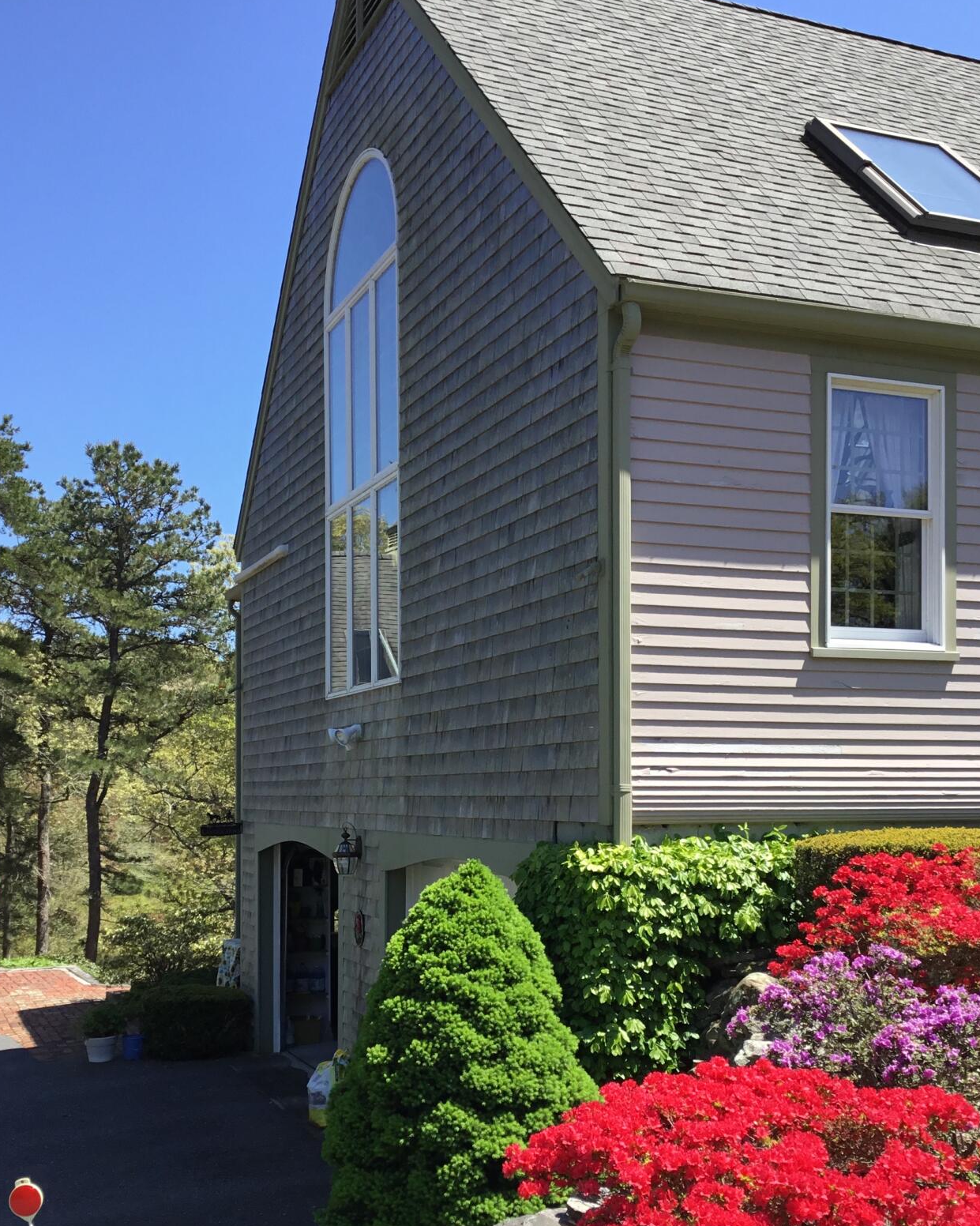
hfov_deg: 38.2
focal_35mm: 39
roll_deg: +1.3
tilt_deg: -0.1
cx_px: 470
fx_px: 1414
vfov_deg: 46.4
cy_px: 768
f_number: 2.4
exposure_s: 1/608
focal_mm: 3.3
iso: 25
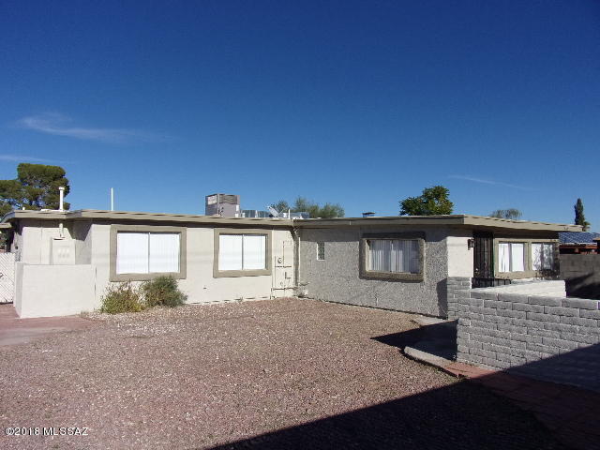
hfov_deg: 71.6
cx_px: 300
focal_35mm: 24
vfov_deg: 56.8
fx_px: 416
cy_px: 225
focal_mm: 4.3
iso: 80
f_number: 10.8
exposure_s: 1/240
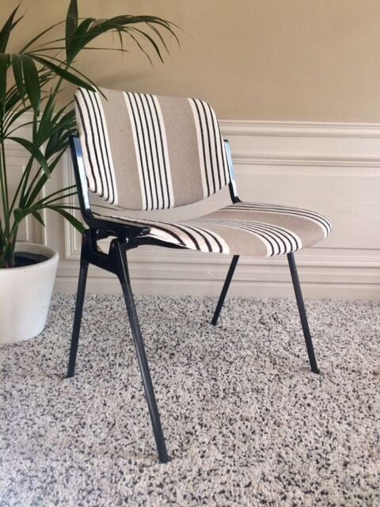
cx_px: 190
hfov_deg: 48.2
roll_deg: -0.9
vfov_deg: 61.7
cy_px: 254
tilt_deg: -14.5
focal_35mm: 29
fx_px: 424
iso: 50
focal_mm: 4.15
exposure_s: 1/33
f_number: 2.2
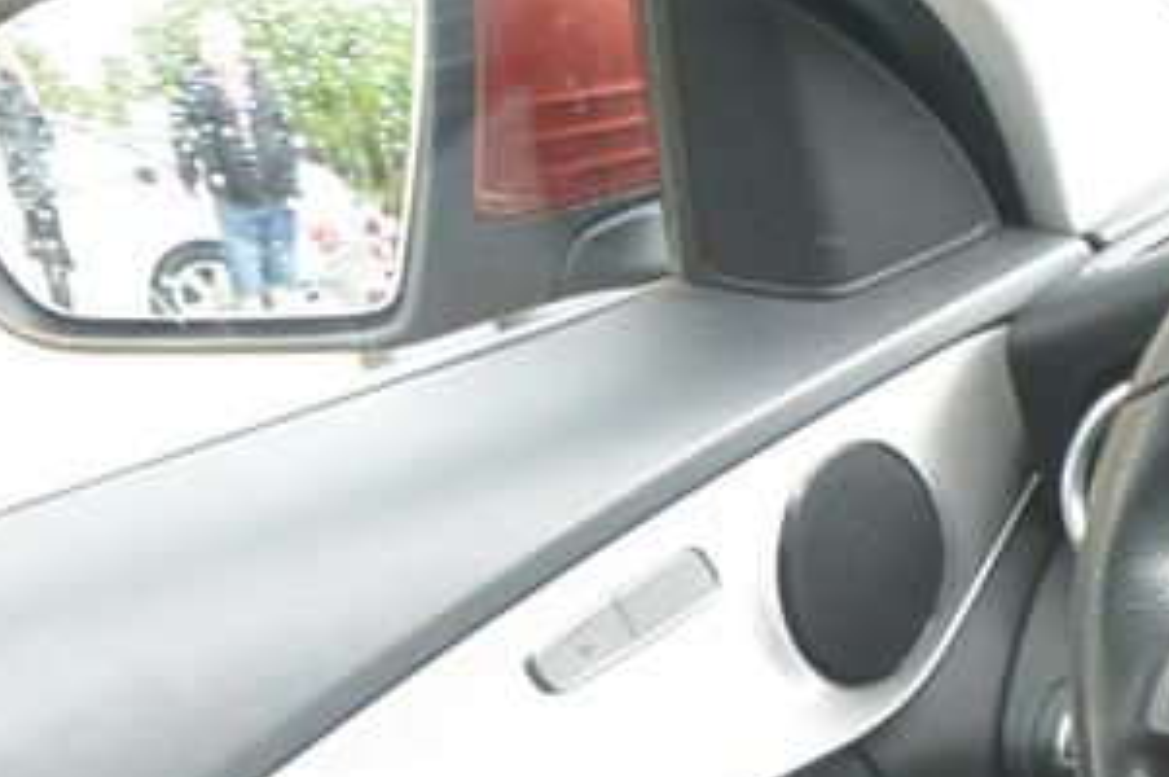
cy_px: 1257
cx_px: 1841
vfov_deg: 13.7
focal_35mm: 92
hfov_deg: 19.0
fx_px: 2984
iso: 800
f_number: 3.5
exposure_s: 1/60
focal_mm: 10
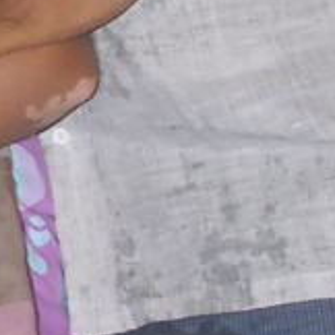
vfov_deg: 6.3
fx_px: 3044
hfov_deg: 5.8
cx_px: -682
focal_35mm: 278
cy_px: -33
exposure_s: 1/125
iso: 500
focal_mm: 22
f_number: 8
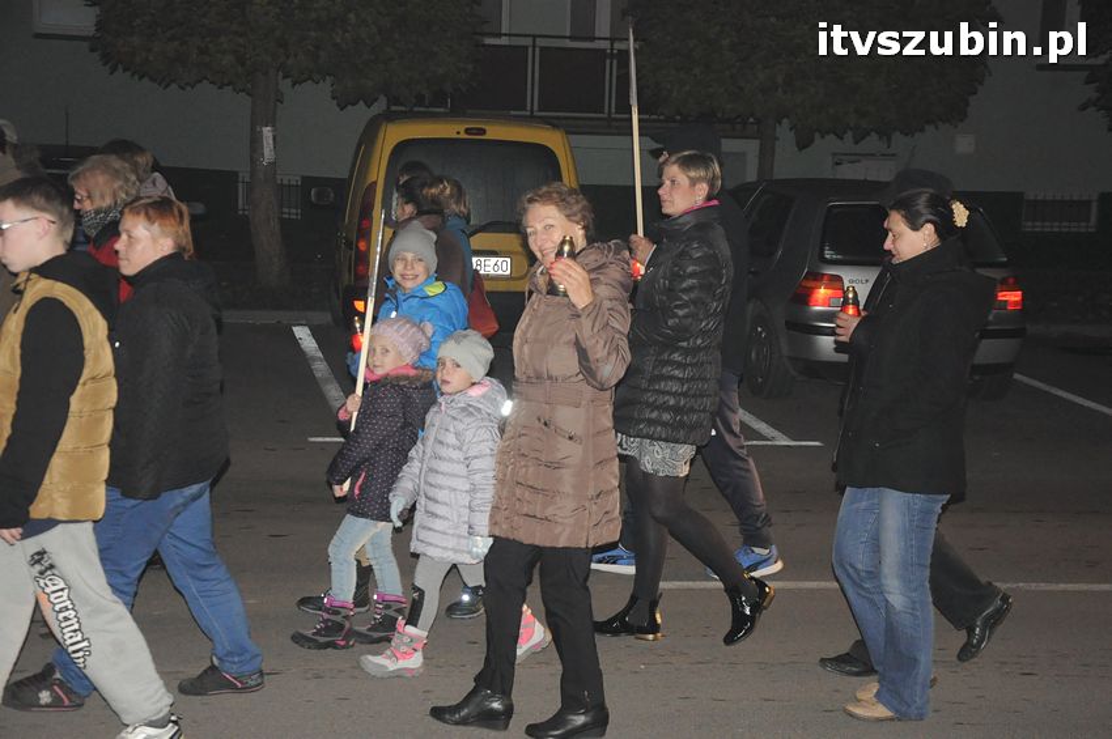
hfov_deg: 29.9
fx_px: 2083
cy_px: 370
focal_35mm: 68
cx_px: 556
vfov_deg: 20.1
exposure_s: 1/60
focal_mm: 45
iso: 2000
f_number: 5
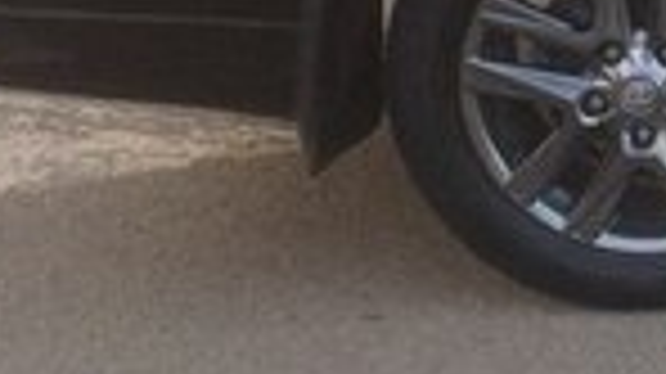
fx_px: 2488
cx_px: 1422
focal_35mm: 141
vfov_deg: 8.5
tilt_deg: -17.2
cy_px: -11
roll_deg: -0.4
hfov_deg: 12.8
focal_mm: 4.15
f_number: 2.2
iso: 50
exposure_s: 1/100
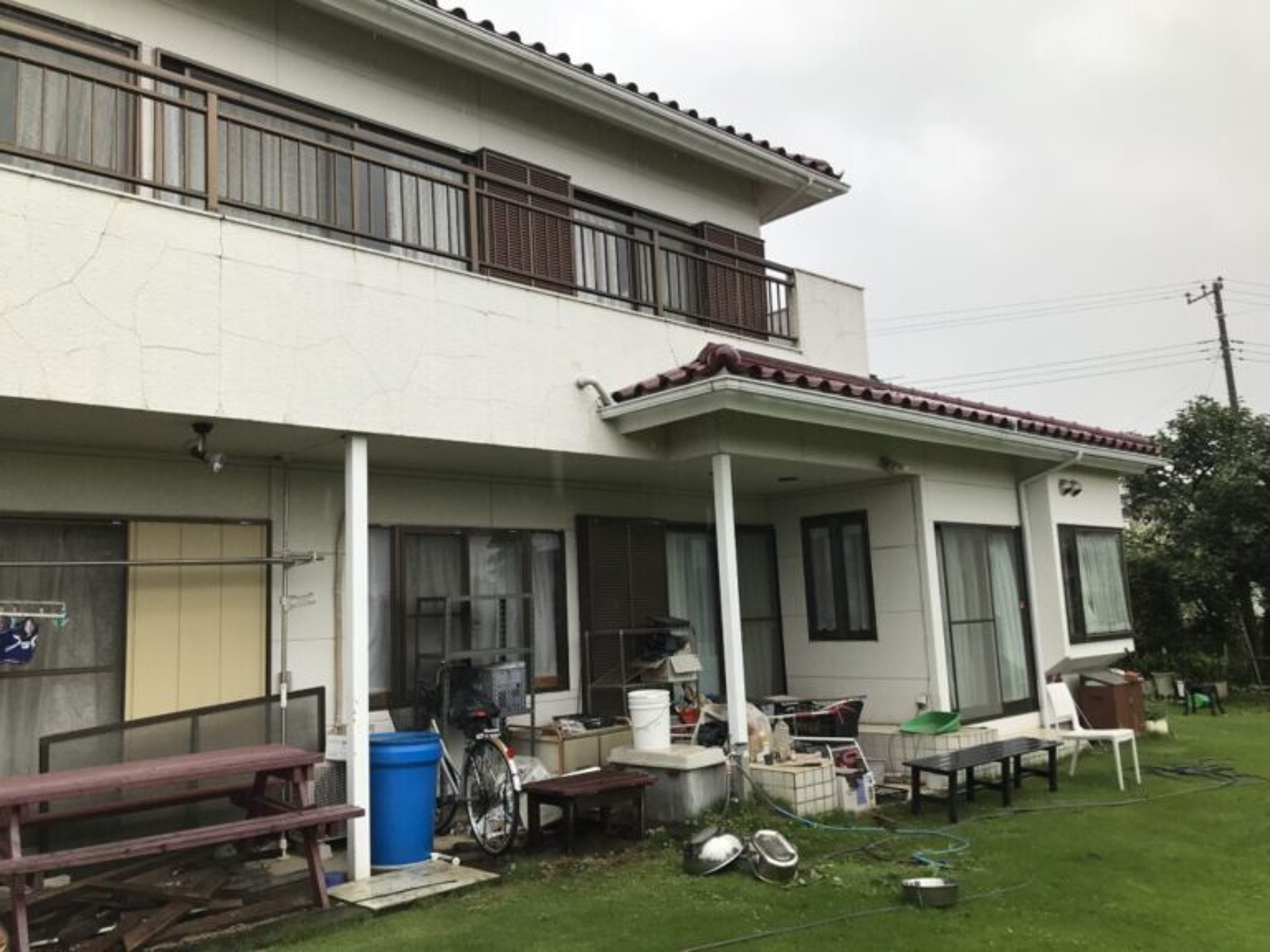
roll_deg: +2.3
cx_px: 635
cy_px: 476
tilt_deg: +8.9
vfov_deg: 49.7
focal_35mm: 28
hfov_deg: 63.4
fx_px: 1027
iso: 20
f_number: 1.8
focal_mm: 3.99
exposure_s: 1/449
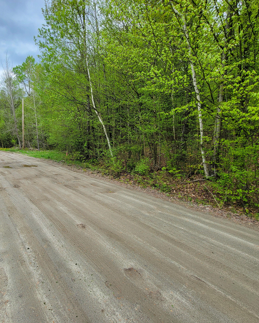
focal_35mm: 17
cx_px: 85
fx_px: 163
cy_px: 162
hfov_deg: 74.4
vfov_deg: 89.6
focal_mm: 2.2
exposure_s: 1/400
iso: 50
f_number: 2.2
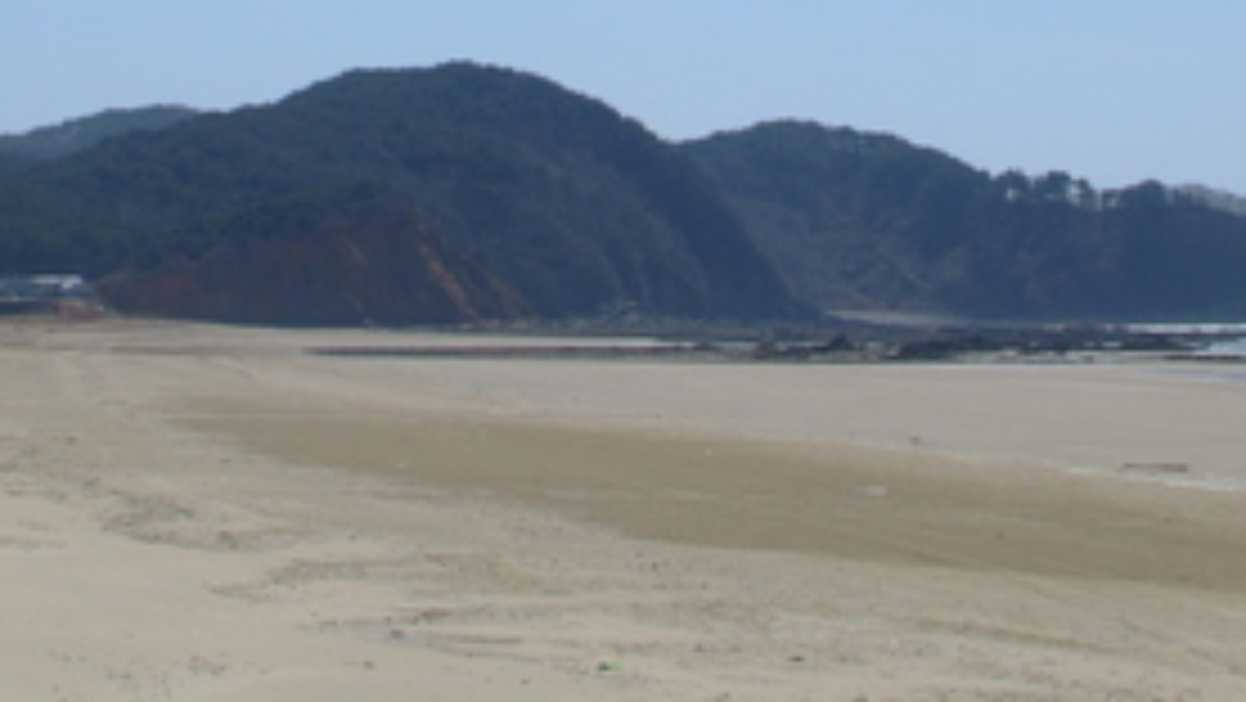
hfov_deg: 19.3
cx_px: 740
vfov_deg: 10.9
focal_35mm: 111
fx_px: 3668
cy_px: 63
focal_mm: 28
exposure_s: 1/350
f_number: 9.5
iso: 100
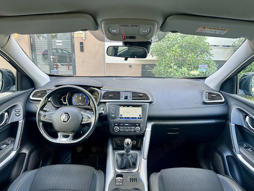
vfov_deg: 56.8
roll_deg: -1.0
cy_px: 96
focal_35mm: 24
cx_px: 127
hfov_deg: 71.6
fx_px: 176
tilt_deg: -13.5
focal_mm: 6.86
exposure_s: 1/110
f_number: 1.78
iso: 80
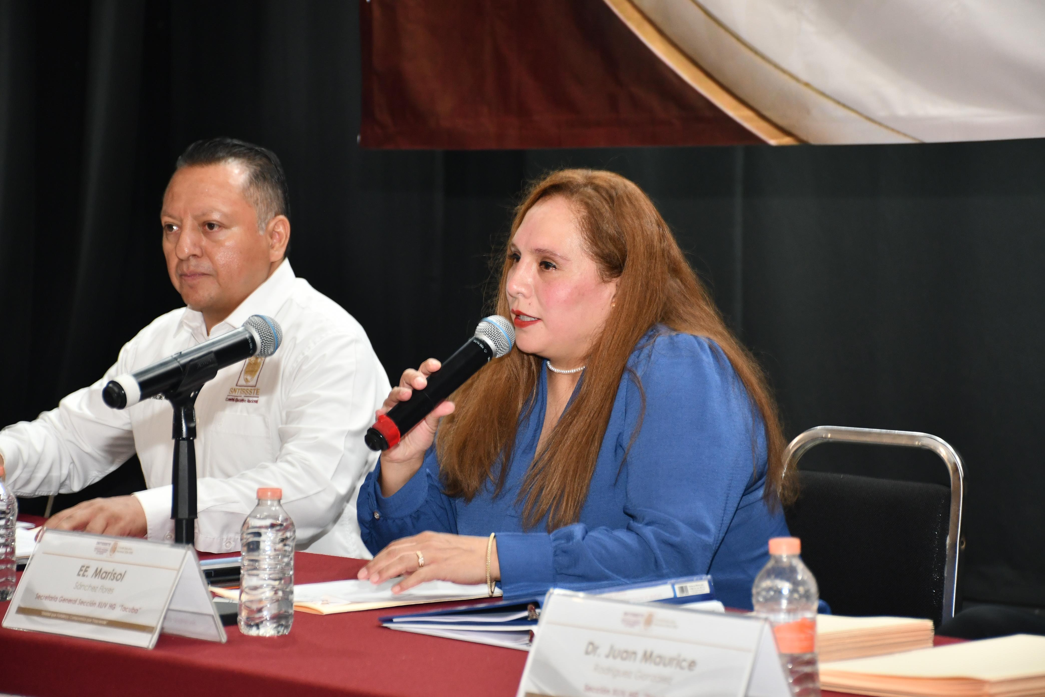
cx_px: 522
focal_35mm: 105
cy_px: 348
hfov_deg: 19.5
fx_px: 3048
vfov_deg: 13.0
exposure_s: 1/40
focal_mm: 70
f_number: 5
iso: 1100
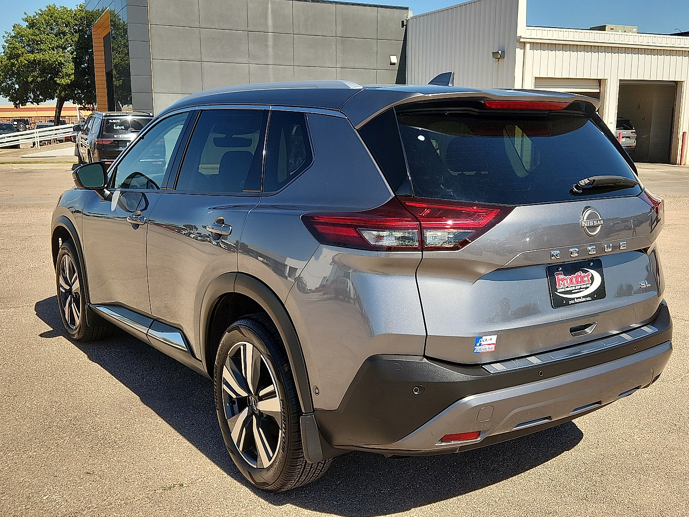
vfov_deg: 54.9
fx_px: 498
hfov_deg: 69.3
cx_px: 361
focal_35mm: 25
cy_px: 269
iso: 50
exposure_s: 1/1250
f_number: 1.8
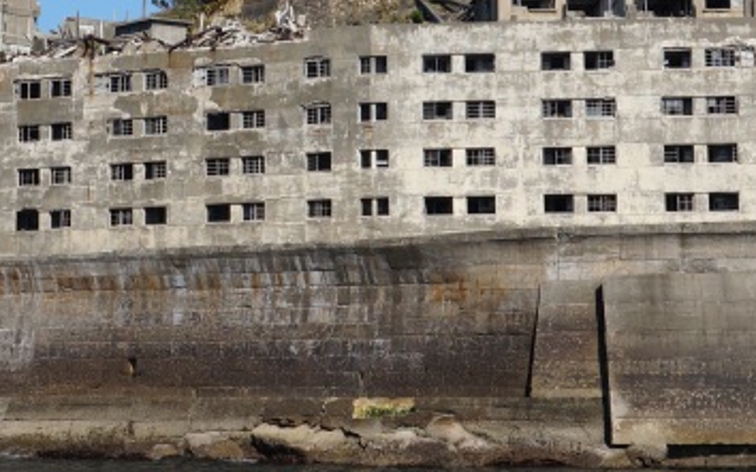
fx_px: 2398
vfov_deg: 11.2
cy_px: 60
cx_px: 224
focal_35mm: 116
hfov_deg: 17.8
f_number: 13
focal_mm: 27
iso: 200
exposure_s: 1/400
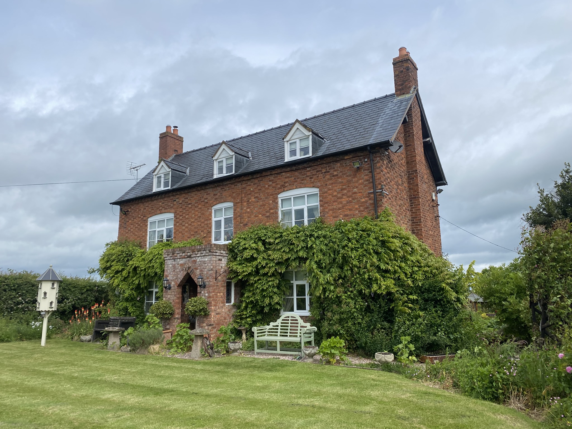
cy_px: 214
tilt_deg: +12.0
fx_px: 430
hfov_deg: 67.3
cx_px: 286
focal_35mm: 26
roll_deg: +1.1
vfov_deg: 53.1
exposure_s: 1/3984
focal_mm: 4.25
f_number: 1.8
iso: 32
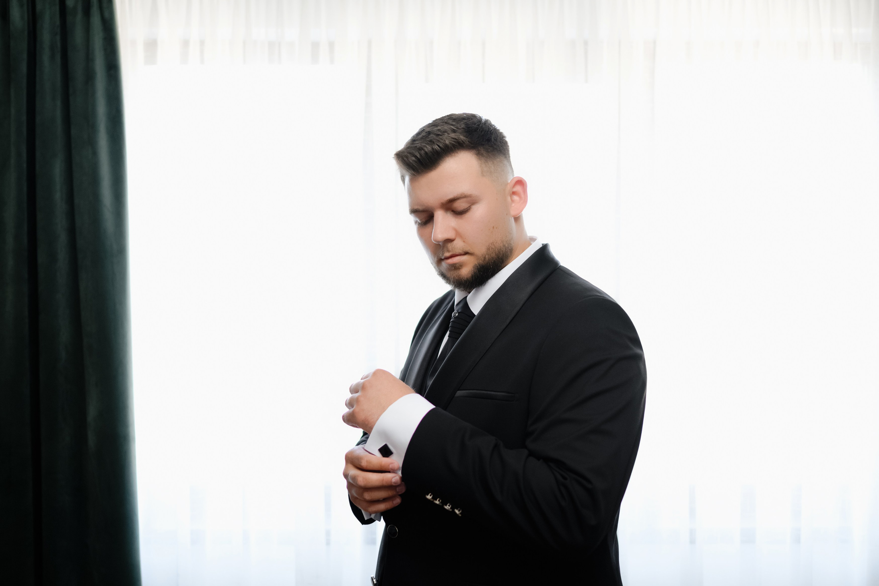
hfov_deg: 47.4
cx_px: 475
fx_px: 1001
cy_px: 333
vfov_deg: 32.6
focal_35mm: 41
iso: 640
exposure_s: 1/250
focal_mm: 35
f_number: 1.8
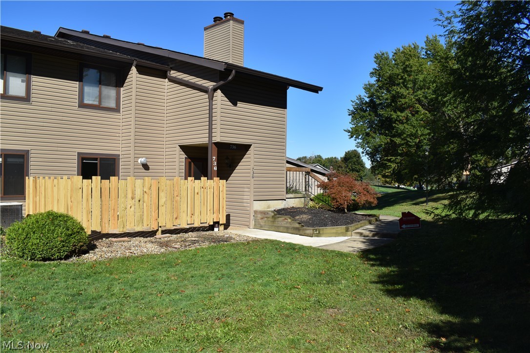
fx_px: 442
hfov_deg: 61.9
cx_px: 265
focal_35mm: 30
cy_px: 176
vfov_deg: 43.6
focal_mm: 20
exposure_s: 1/320
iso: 100
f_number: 9
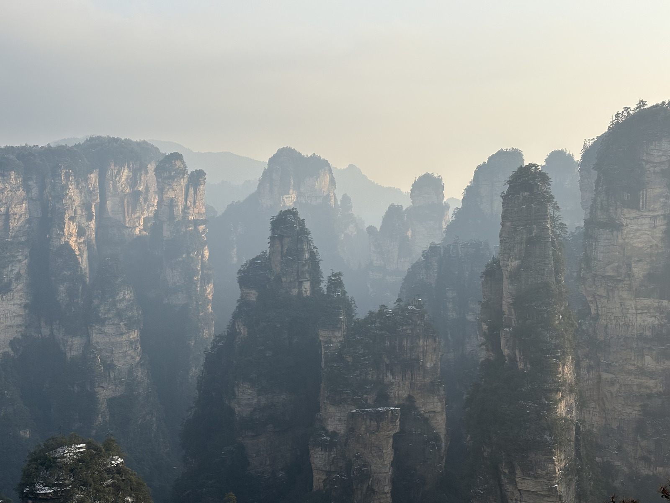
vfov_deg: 28.0
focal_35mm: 52
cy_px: 252
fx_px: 1006
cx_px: 335
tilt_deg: -2.7
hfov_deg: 36.8
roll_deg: -0.1
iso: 32
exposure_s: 1/1626
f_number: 1.6
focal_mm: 5.96
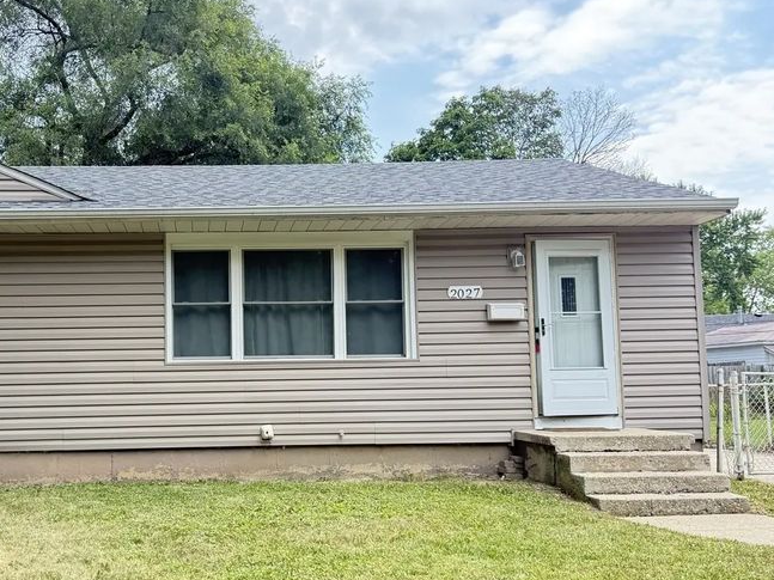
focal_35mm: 38
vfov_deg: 37.6
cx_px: 228
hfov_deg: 47.8
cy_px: 340
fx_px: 850
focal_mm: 6.76
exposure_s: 1/722
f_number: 1.78
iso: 100
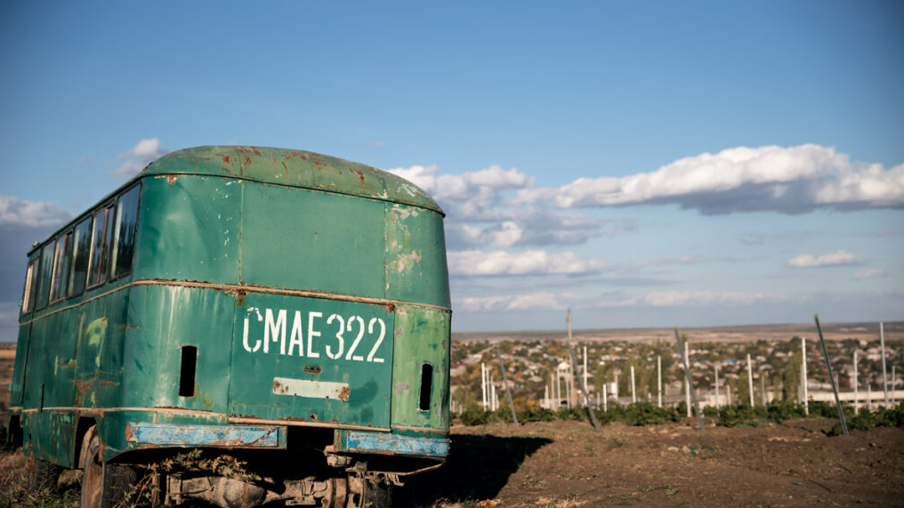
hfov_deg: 37.2
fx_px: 1342
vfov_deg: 21.4
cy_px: 294
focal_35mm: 56
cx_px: 451
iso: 100
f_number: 2.8
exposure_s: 1/2000
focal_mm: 53
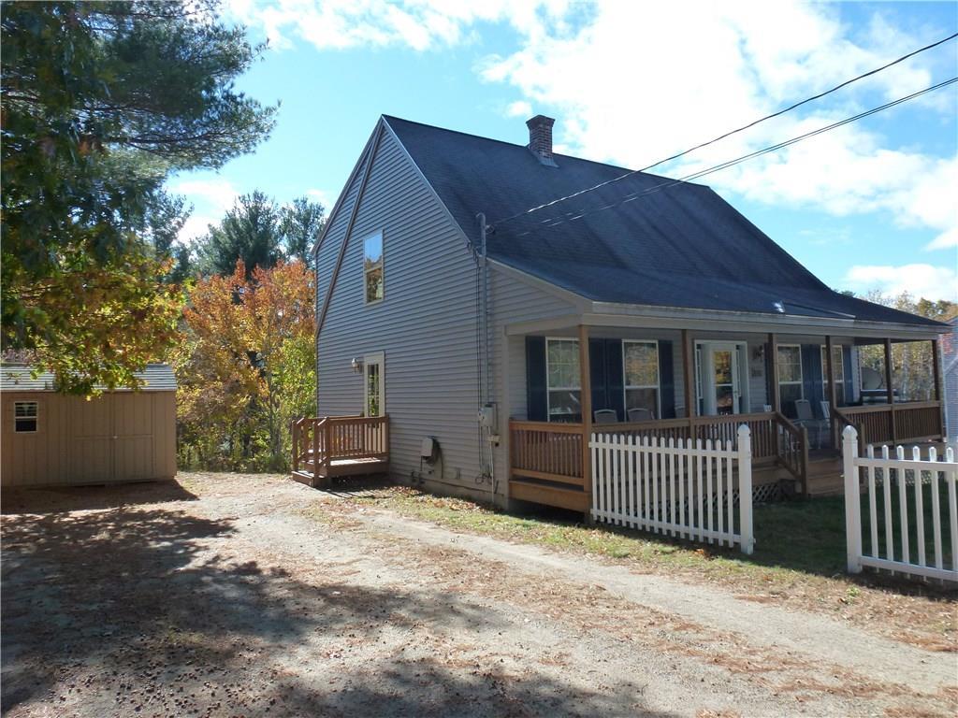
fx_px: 664
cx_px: 479
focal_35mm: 24
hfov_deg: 71.6
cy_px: 359
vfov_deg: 56.8
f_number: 3.3
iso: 160
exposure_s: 1/640
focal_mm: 4.3
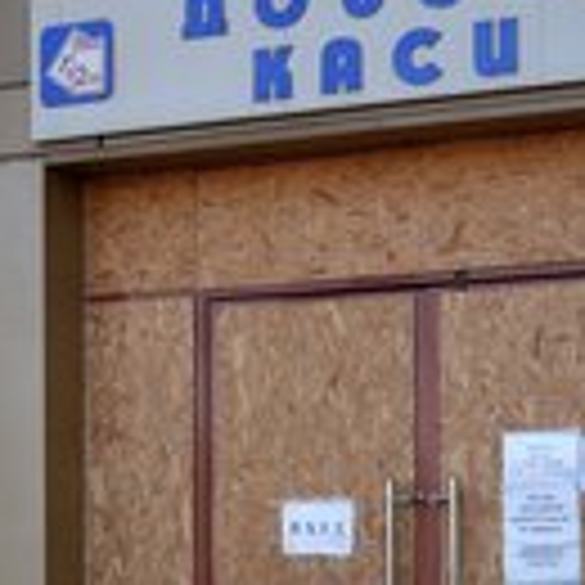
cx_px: 202
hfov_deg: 20.1
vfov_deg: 19.9
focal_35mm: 86
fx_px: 1644
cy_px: 479
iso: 100
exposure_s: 1/160
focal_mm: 33
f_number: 4
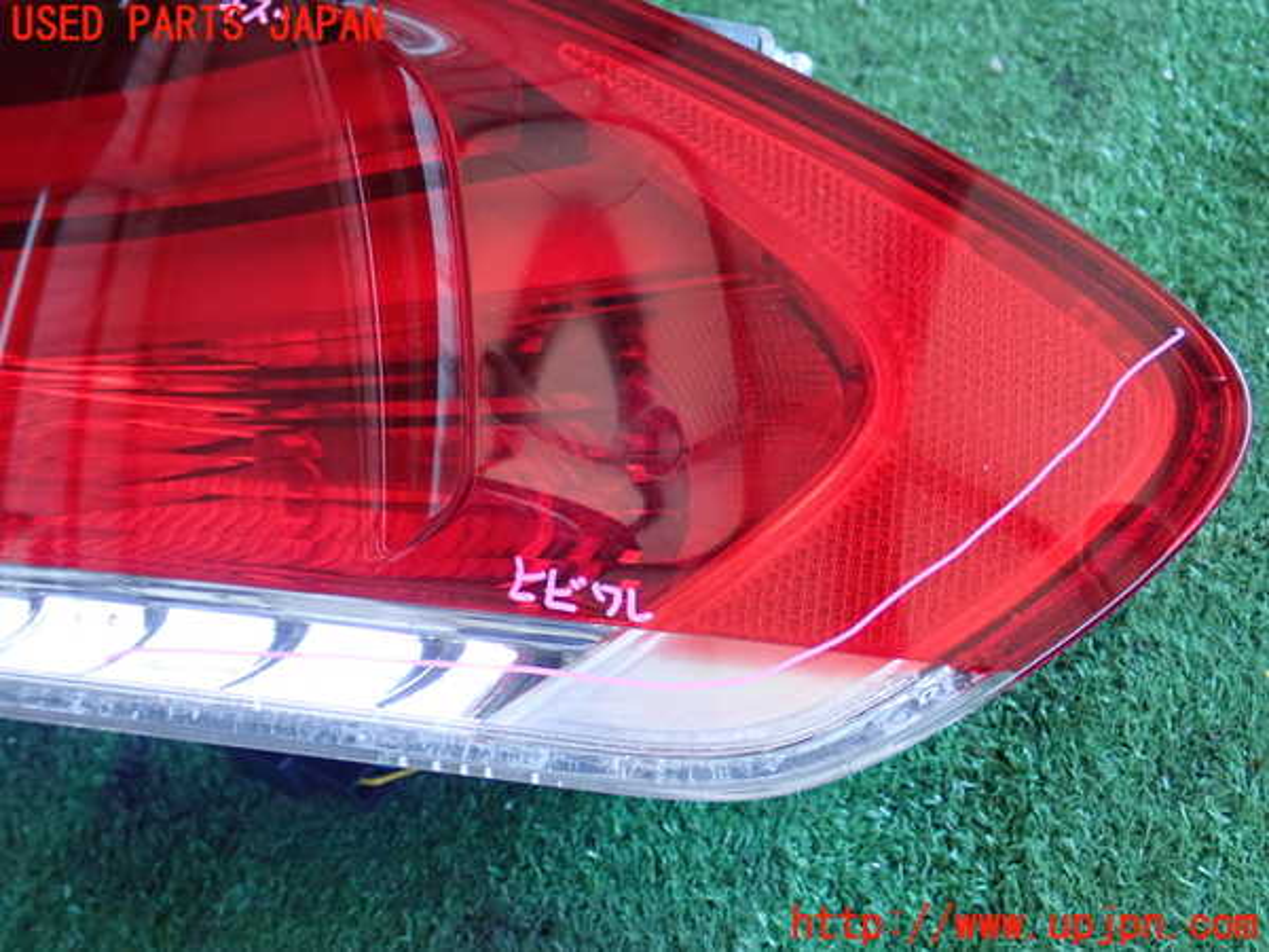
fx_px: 2566
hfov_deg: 27.8
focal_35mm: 70
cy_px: 476
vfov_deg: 21.0
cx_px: 634
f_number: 4
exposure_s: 1/60
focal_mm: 12.6
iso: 800
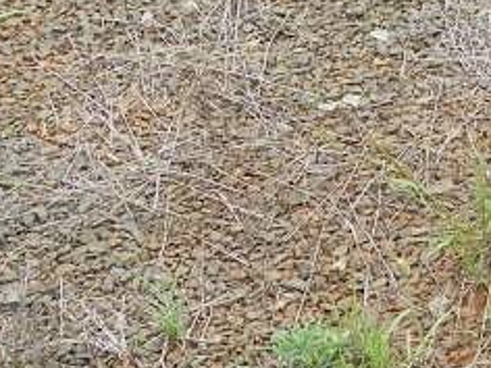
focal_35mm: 183
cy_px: -81
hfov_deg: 10.7
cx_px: 526
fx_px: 2596
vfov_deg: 8.0
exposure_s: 1/160
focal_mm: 6.4
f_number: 4.5
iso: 64
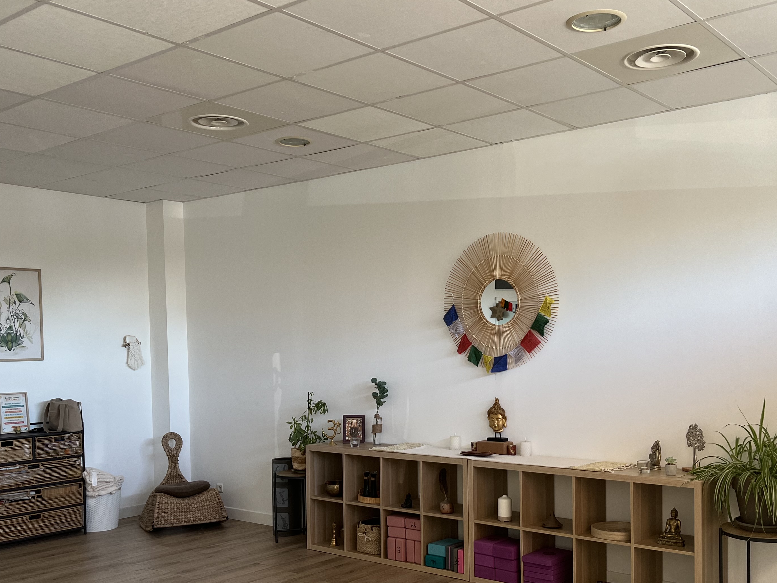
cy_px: 383
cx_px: 425
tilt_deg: -2.4
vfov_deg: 37.4
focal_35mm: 38
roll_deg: +1.2
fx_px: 853
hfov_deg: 48.9
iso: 100
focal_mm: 5.7
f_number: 1.5
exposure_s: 1/121
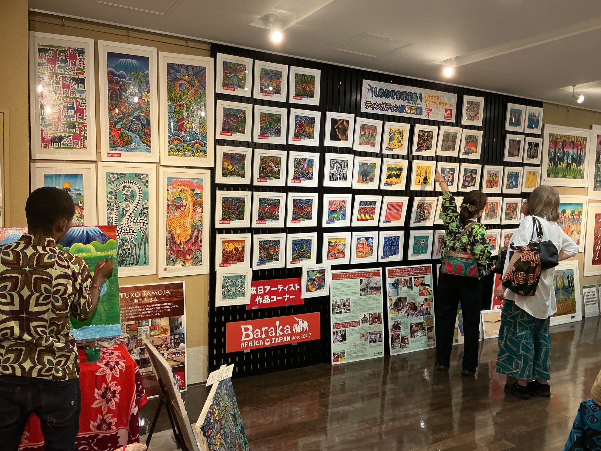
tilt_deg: -2.8
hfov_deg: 61.7
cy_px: 226
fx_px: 503
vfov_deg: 48.2
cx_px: 300
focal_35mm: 29
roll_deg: -1.9
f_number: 1.8
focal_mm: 3
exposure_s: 1/60
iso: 100
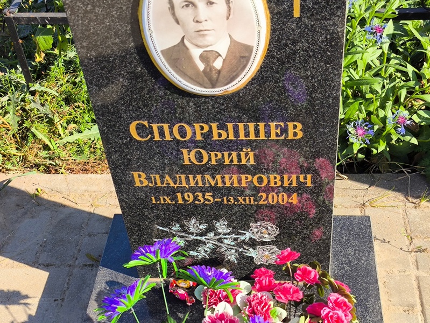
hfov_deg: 38.2
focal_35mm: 50
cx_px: 215
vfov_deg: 29.1
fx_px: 621
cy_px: 162
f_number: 1.7
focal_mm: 4.71
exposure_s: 1/754
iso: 50
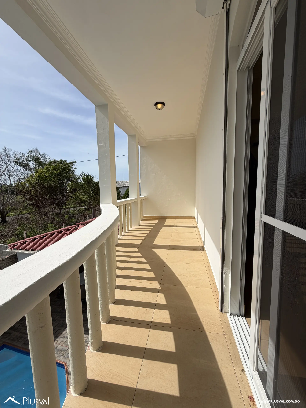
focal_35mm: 14
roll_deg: +0.2
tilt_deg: -5.7
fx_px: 165
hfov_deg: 85.7
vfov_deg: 102.1
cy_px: 204
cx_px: 153
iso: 20
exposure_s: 1/1339
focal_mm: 2.22
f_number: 2.2
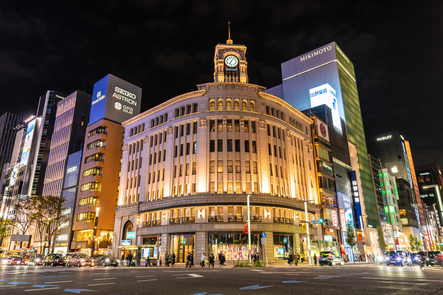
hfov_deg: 69.4
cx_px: 222
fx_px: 320
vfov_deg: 49.6
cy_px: 148
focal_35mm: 26
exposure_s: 1/6
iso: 250
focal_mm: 26
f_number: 4.5
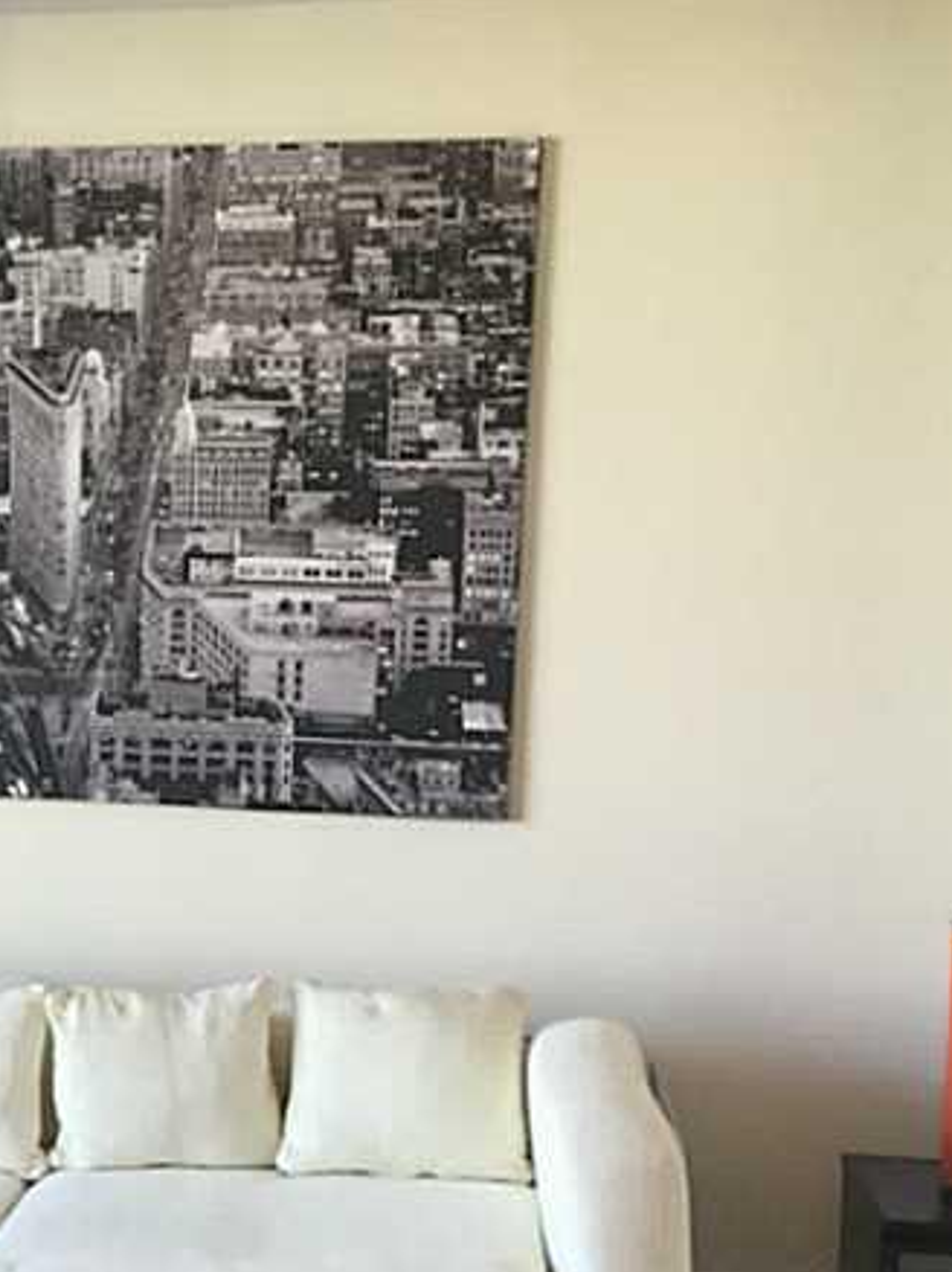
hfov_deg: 26.7
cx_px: 113
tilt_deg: -6.9
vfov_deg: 35.9
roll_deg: -2.2
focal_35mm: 53
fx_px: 1945
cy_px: 819
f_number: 2.2
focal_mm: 4.15
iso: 64
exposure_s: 1/30
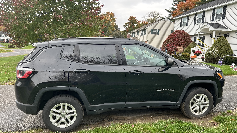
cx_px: 121
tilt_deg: -9.2
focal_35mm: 29
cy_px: 78
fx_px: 182
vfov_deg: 40.1
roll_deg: -2.7
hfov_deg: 66.1
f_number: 1.5
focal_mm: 5.7
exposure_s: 1/552
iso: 50
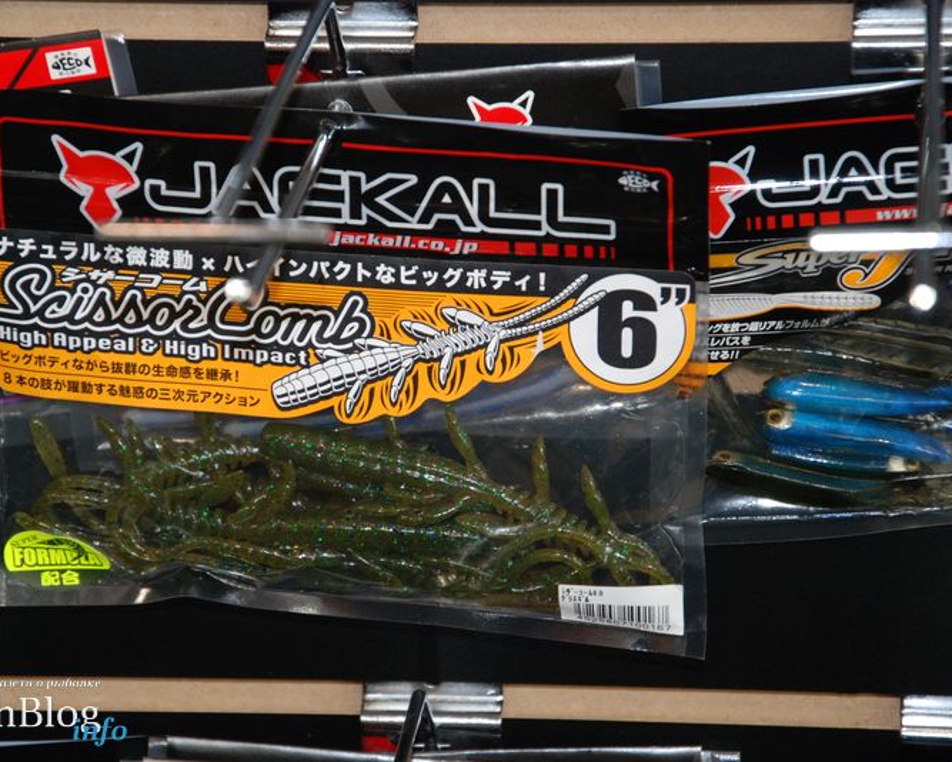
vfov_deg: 8.7
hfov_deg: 10.9
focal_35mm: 178
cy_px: 381
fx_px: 5004
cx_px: 422
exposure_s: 1/60
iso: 640
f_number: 5.6
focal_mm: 105
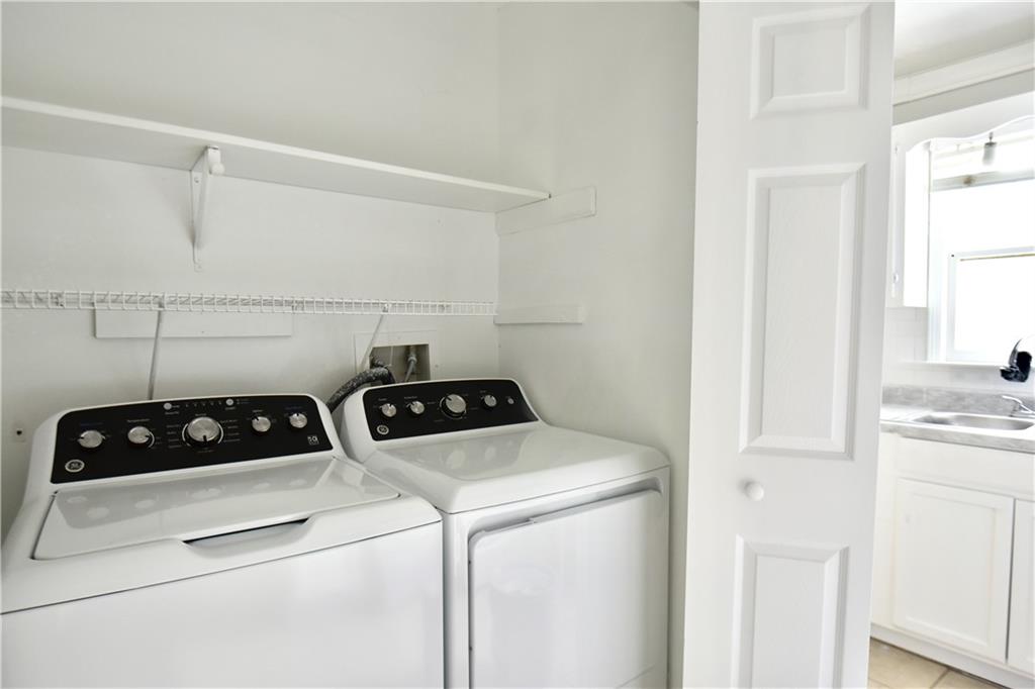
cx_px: 518
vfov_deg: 61.9
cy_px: 344
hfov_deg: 84.0
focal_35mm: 20
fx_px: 575
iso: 800
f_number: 4
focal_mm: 20
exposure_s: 1/25
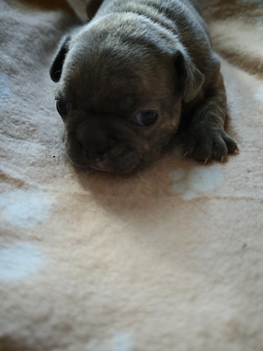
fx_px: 355
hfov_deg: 40.7
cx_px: 132
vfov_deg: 52.6
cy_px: 176
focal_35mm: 35
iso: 80
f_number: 1.67
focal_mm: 8.71
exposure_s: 1/100
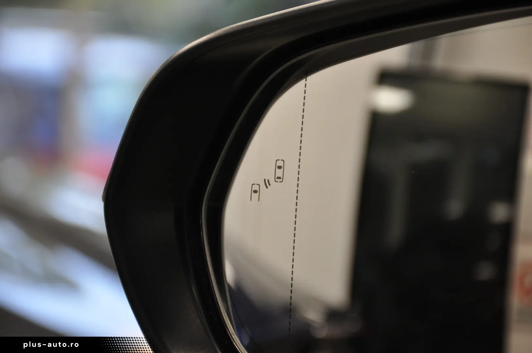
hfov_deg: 11.8
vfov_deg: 7.9
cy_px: 176
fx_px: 2568
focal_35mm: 174
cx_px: 266
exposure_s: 1/30
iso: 800
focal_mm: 116
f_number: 5.6
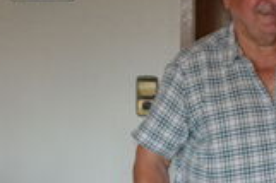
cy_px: 123
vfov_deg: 13.1
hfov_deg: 19.0
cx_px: 287
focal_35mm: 104
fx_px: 797
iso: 720
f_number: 3.5
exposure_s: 1/60
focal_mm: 28
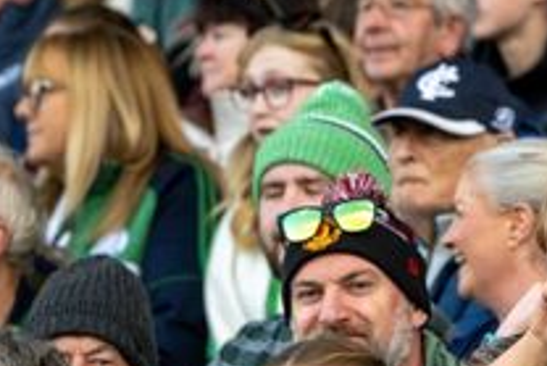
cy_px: 307
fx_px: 12863
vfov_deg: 1.6
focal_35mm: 846
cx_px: 1023
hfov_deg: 2.4
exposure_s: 1/640
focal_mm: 220
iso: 1400
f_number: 5.6
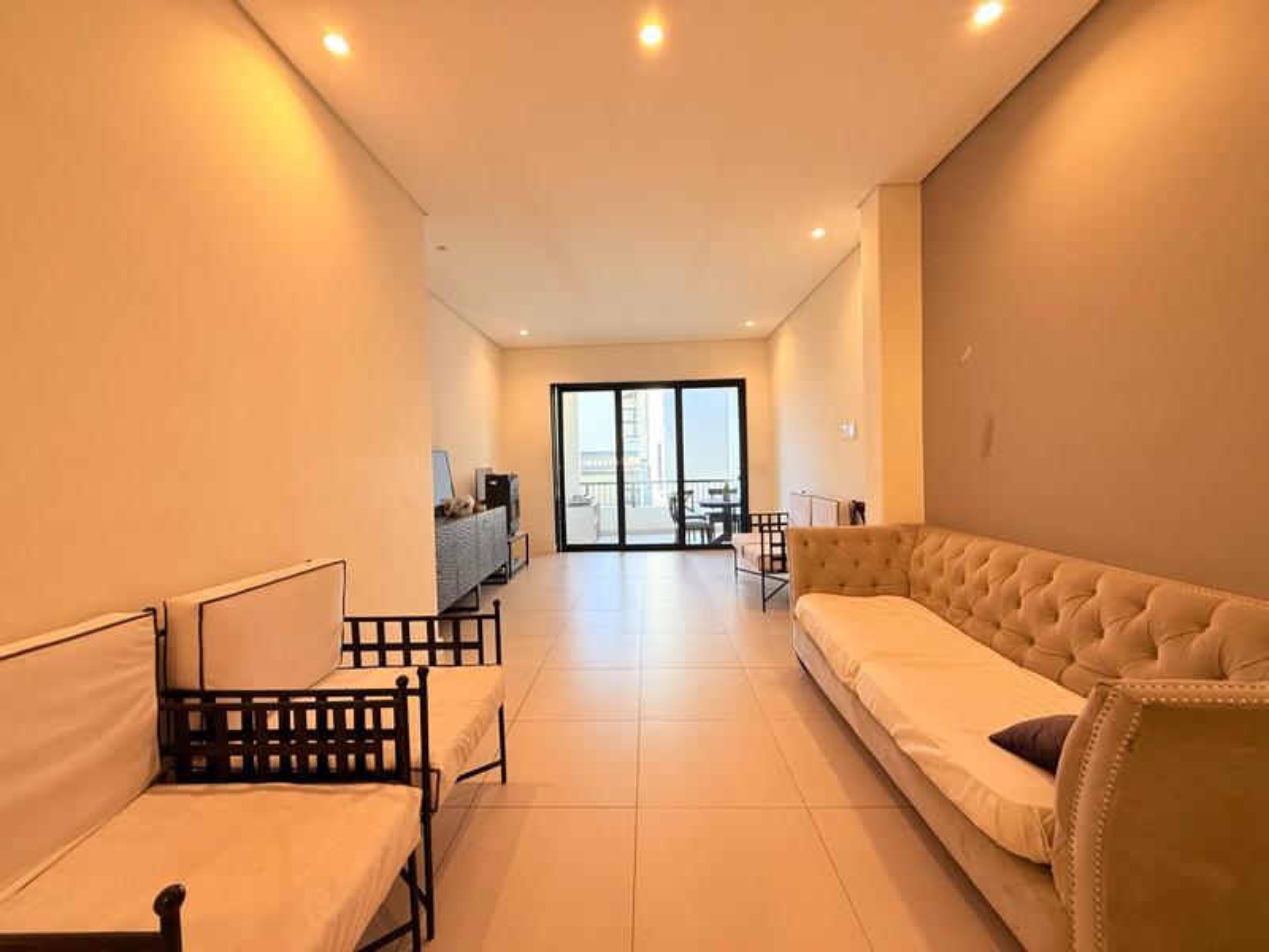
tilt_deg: -1.3
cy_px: 476
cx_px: 634
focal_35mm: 14
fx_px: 513
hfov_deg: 102.1
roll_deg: +1.3
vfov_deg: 85.7
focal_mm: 2.22
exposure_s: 1/100
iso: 100
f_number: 2.2
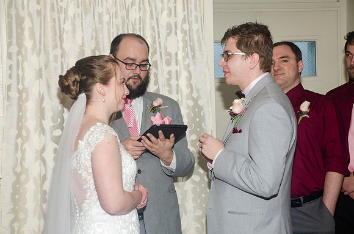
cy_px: 117
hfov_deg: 28.1
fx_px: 706
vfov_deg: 18.8
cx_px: 177
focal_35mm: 72
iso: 400
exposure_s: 1/60
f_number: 5.6
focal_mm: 48
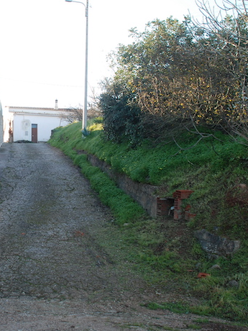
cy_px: 163
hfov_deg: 31.6
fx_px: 420
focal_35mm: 44
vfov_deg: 42.9
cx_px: 35
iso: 250
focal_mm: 20
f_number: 5.6
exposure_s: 1/125
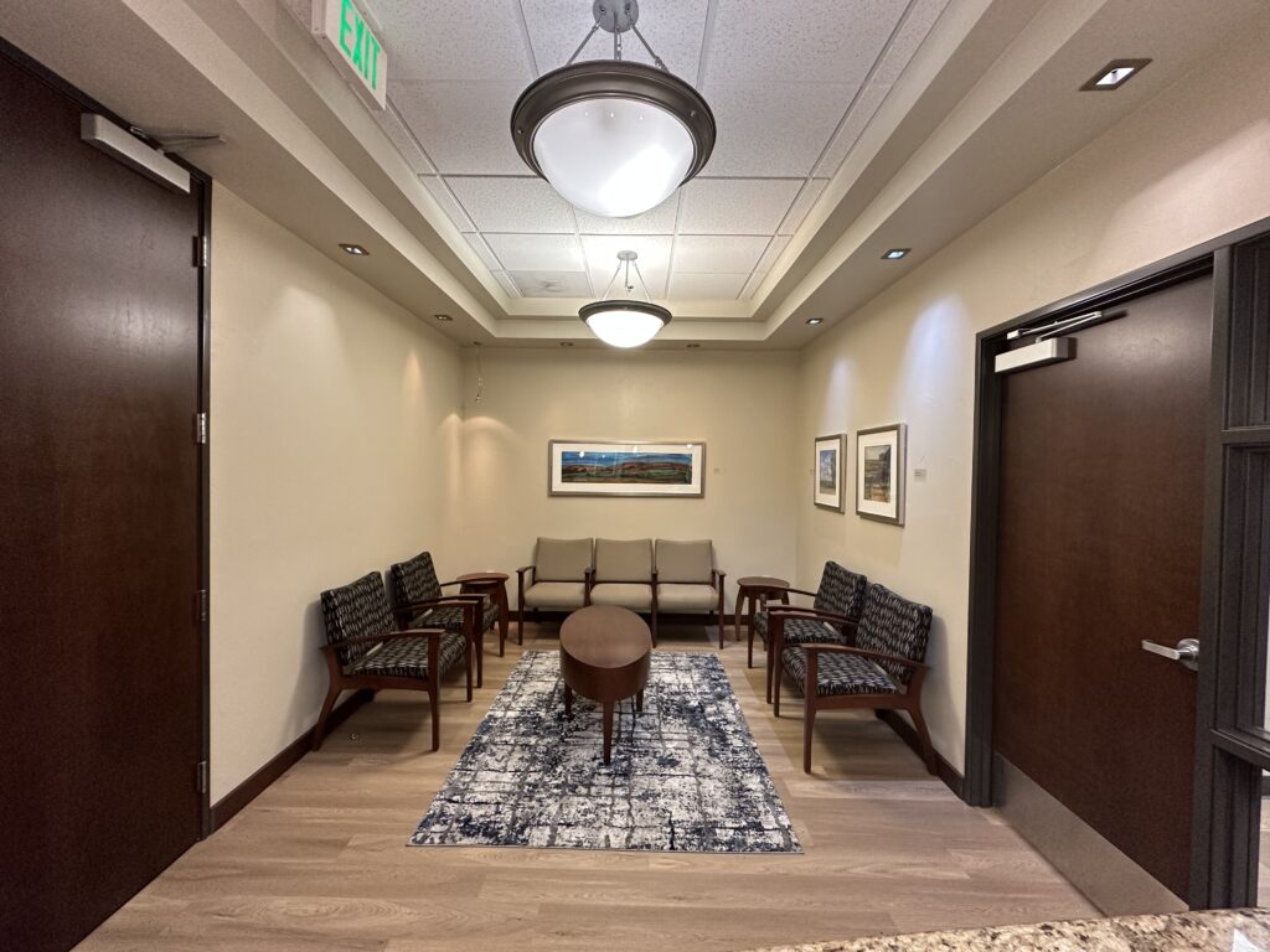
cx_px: 635
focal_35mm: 14
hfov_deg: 102.1
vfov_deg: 85.7
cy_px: 476
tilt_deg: -1.5
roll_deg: -1.2
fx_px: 514
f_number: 2.2
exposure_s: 1/60
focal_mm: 2.22
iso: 250
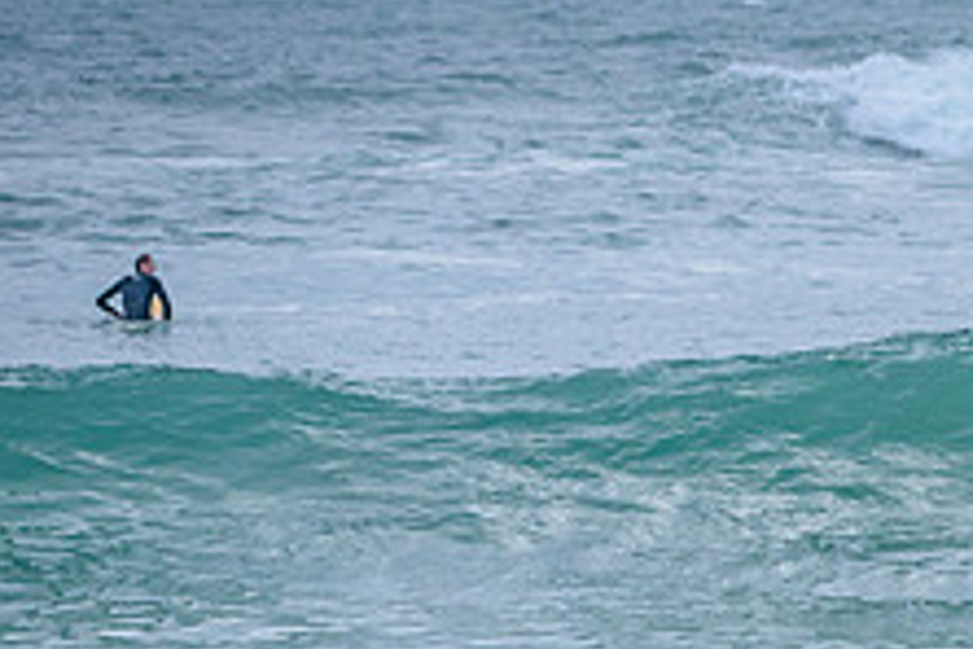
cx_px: 1234
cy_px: 517
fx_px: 17296
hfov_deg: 3.2
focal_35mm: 640
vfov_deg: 2.1
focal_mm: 200
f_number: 7.1
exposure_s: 1/2000
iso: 800
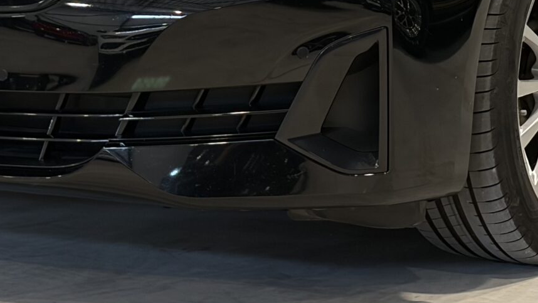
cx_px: 369
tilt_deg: -3.4
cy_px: -150
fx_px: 2411
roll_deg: +0.7
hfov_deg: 12.7
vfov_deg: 7.1
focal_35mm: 169
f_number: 1.6
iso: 100
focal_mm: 5.96
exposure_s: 1/60
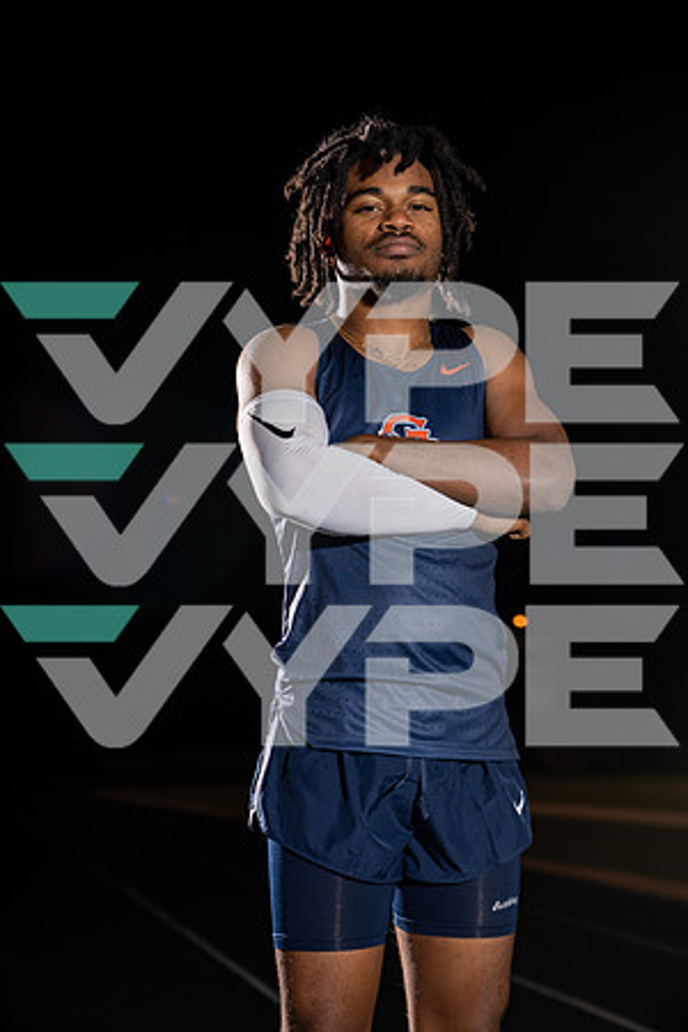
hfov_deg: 19.5
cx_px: 344
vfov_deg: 28.8
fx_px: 2007
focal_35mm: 70
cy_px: 516
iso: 250
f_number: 4
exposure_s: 1/250
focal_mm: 70
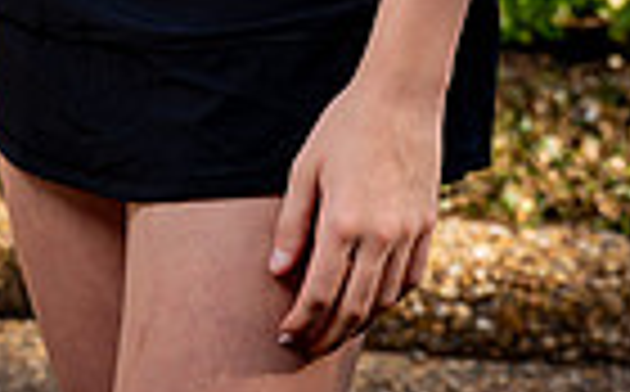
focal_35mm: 200
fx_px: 3428
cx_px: 216
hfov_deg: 10.5
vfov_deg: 6.2
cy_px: -554
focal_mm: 61
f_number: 4
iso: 100
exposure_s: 1/250
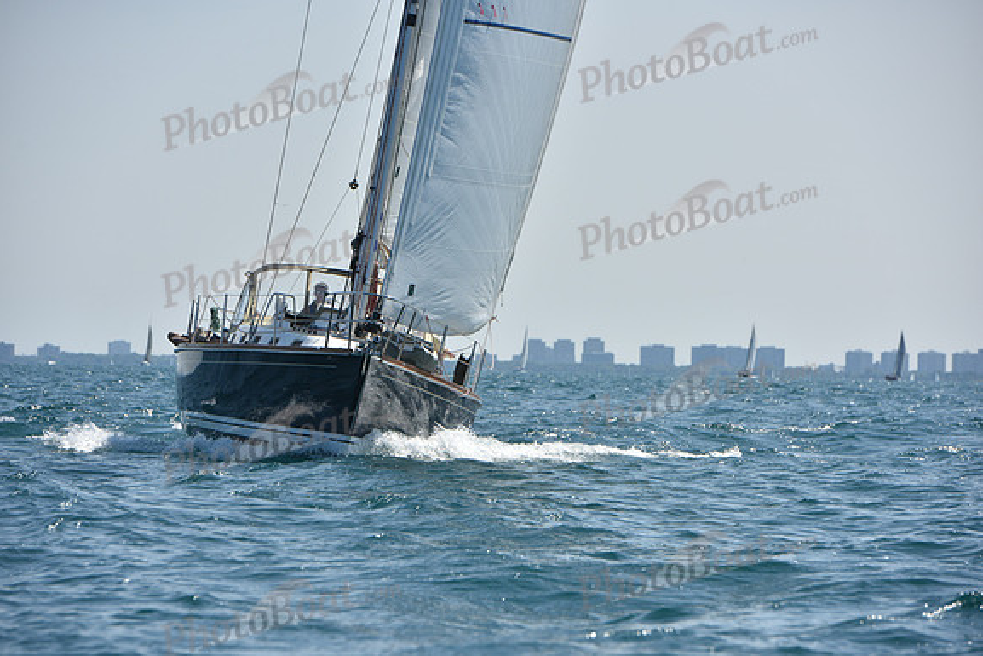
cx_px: 491
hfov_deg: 10.8
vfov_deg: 7.2
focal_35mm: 191
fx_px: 5216
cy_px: 328
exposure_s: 1/1600
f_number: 7.1
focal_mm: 190
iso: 250
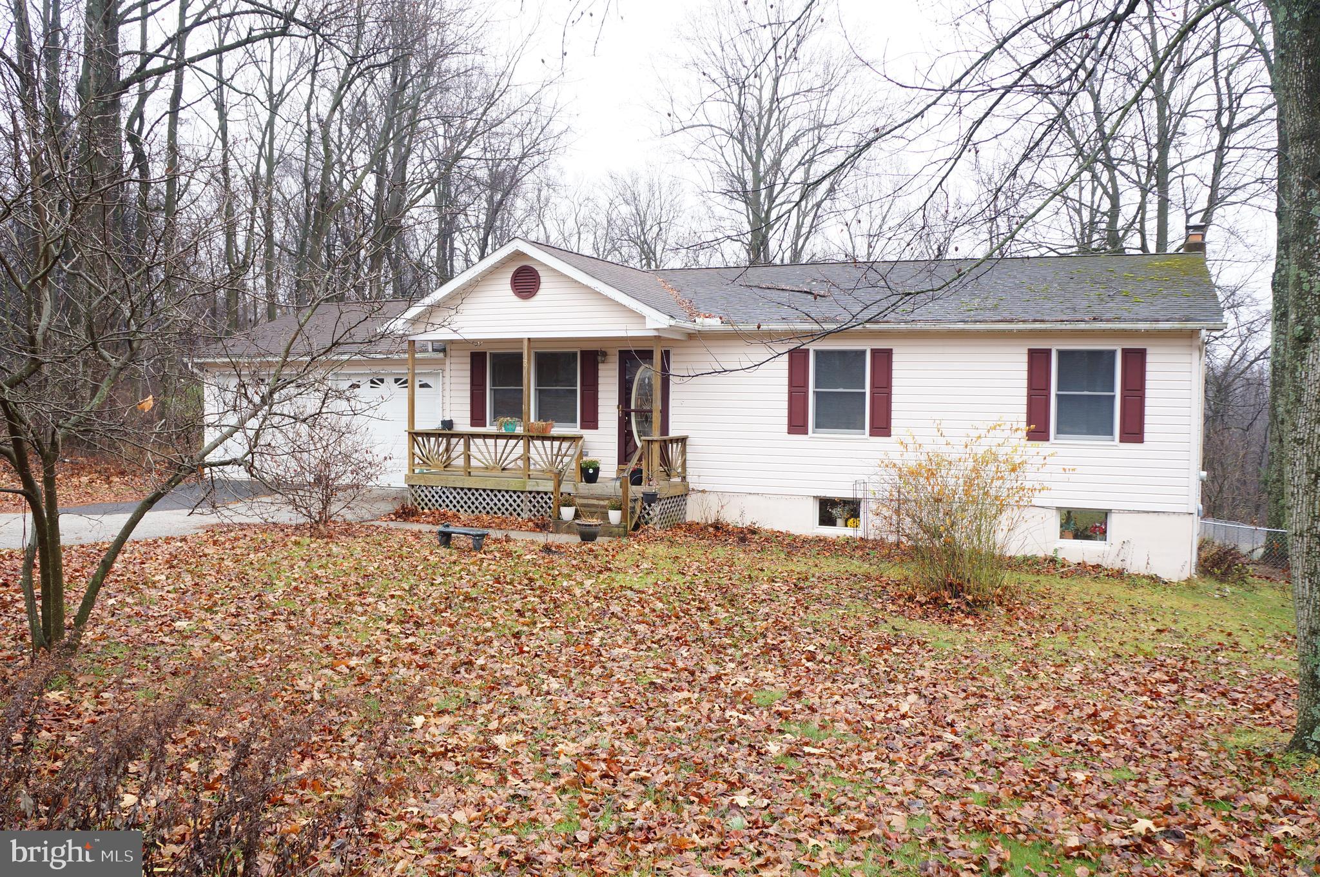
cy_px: 438
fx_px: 1044
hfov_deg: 64.6
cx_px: 660
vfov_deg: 45.6
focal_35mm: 28
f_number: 5
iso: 200
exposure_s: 1/80
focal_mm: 19
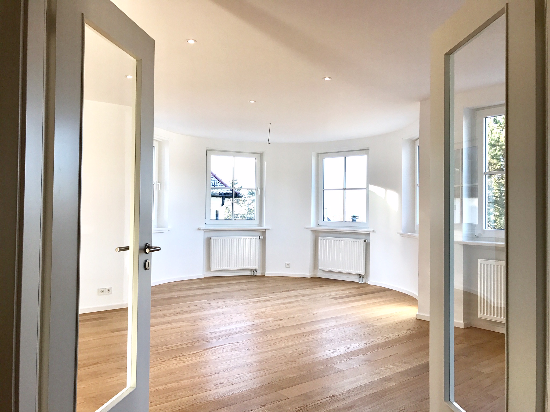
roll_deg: -1.1
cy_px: 206
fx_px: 445
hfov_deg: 63.4
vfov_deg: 49.7
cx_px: 275
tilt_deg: +0.6
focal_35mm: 28
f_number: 1.8
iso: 20
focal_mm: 3.99
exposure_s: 1/108
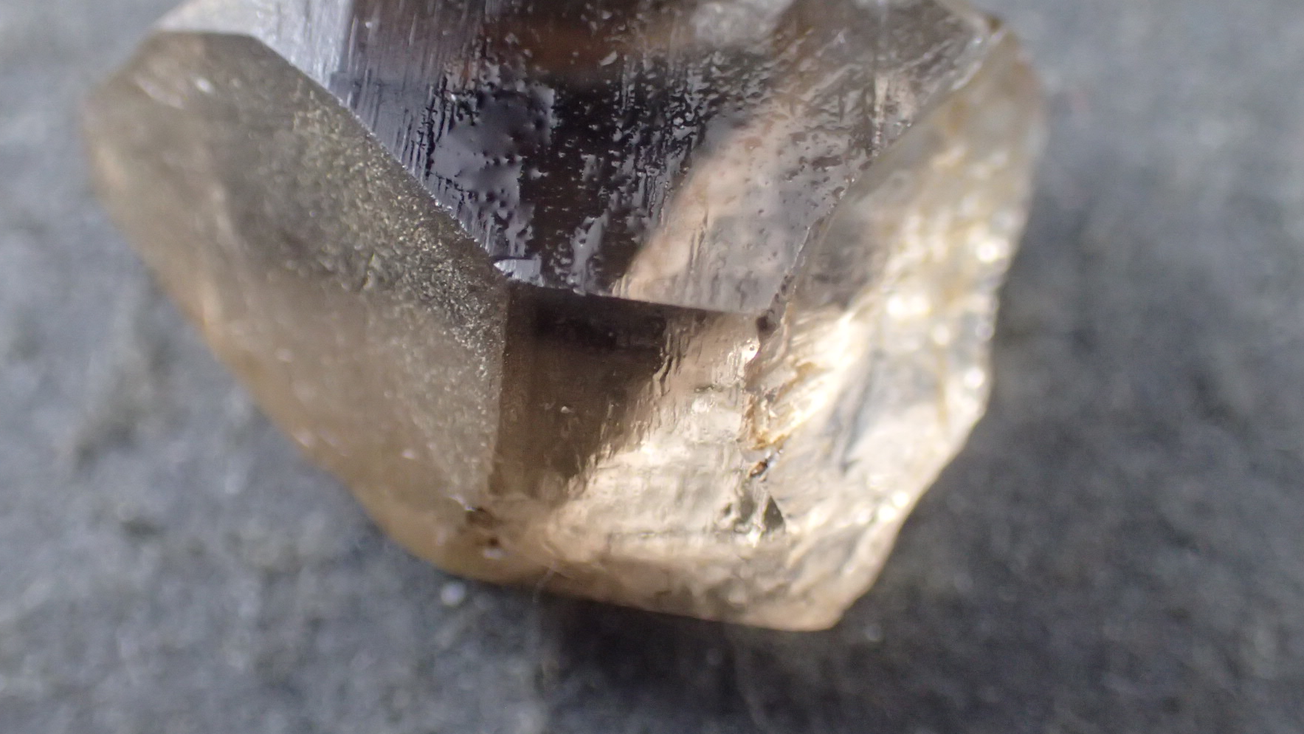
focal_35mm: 58
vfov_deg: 20.7
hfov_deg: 36.0
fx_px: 2005
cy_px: 254
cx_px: 638
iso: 800
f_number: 3.2
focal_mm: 8.99
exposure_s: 1/125
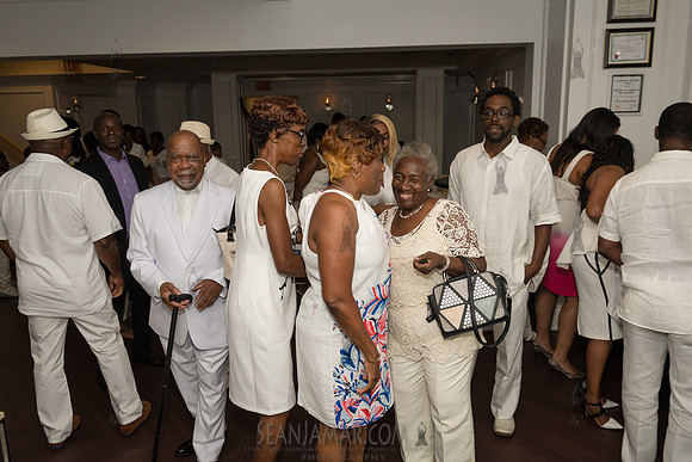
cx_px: 346
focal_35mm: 29
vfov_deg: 45.0
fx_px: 558
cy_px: 231
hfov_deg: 63.6
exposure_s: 1/640
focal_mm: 29
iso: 1600
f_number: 4
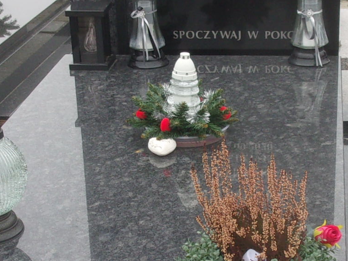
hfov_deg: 20.4
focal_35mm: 96
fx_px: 965
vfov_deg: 15.4
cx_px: 219
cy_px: 172
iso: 87
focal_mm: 5.1
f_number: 3.9
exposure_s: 1/34
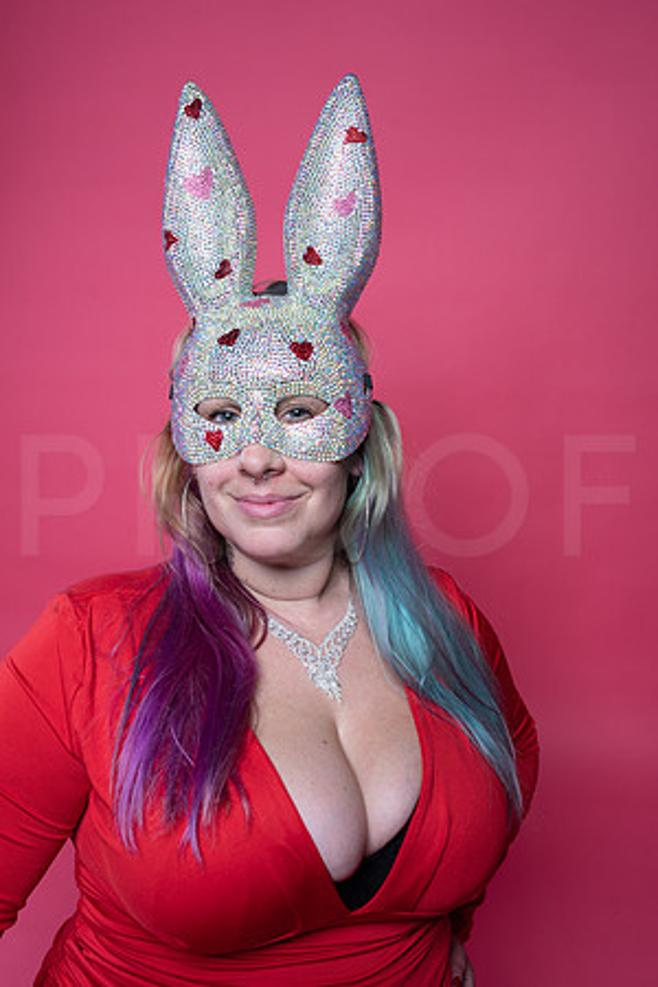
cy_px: 494
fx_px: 960
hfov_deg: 37.9
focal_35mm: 35
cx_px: 329
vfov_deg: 54.4
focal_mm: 35
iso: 100
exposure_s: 1/160
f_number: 8
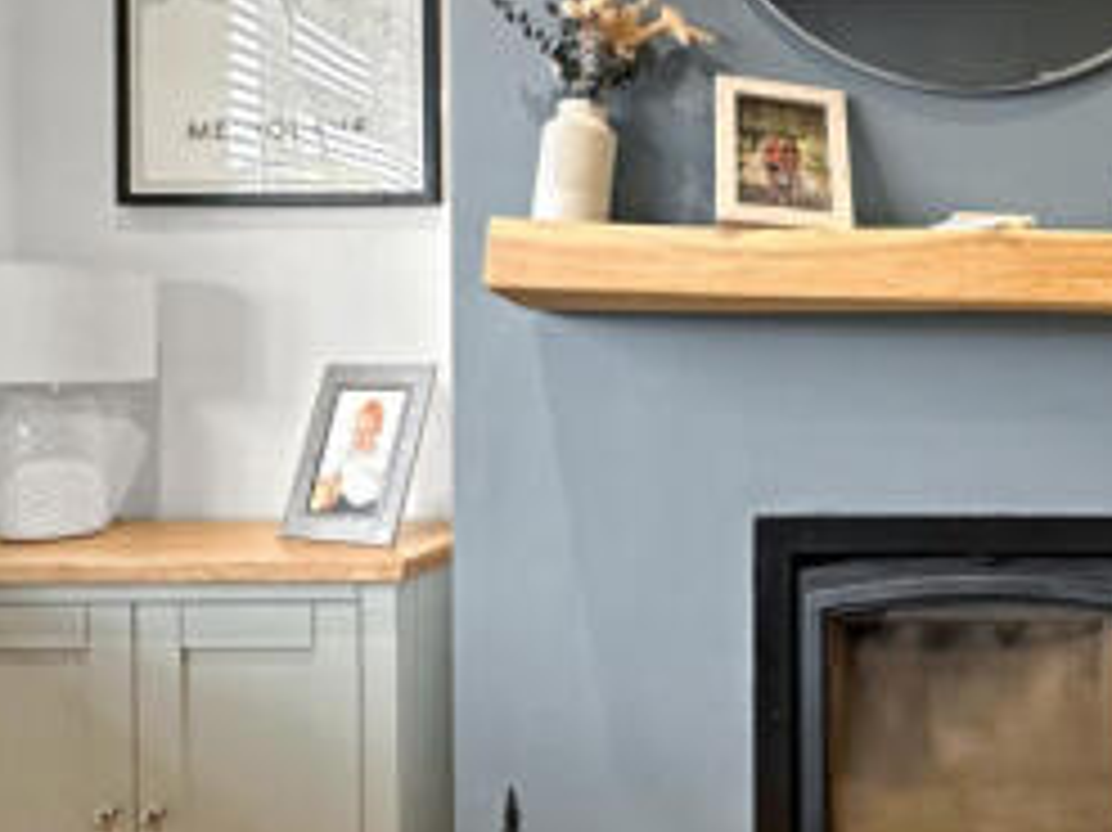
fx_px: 1060
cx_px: 939
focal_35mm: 33
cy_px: 353
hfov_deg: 50.8
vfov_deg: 42.8
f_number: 2.2
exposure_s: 1/100
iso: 200
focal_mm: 2.22
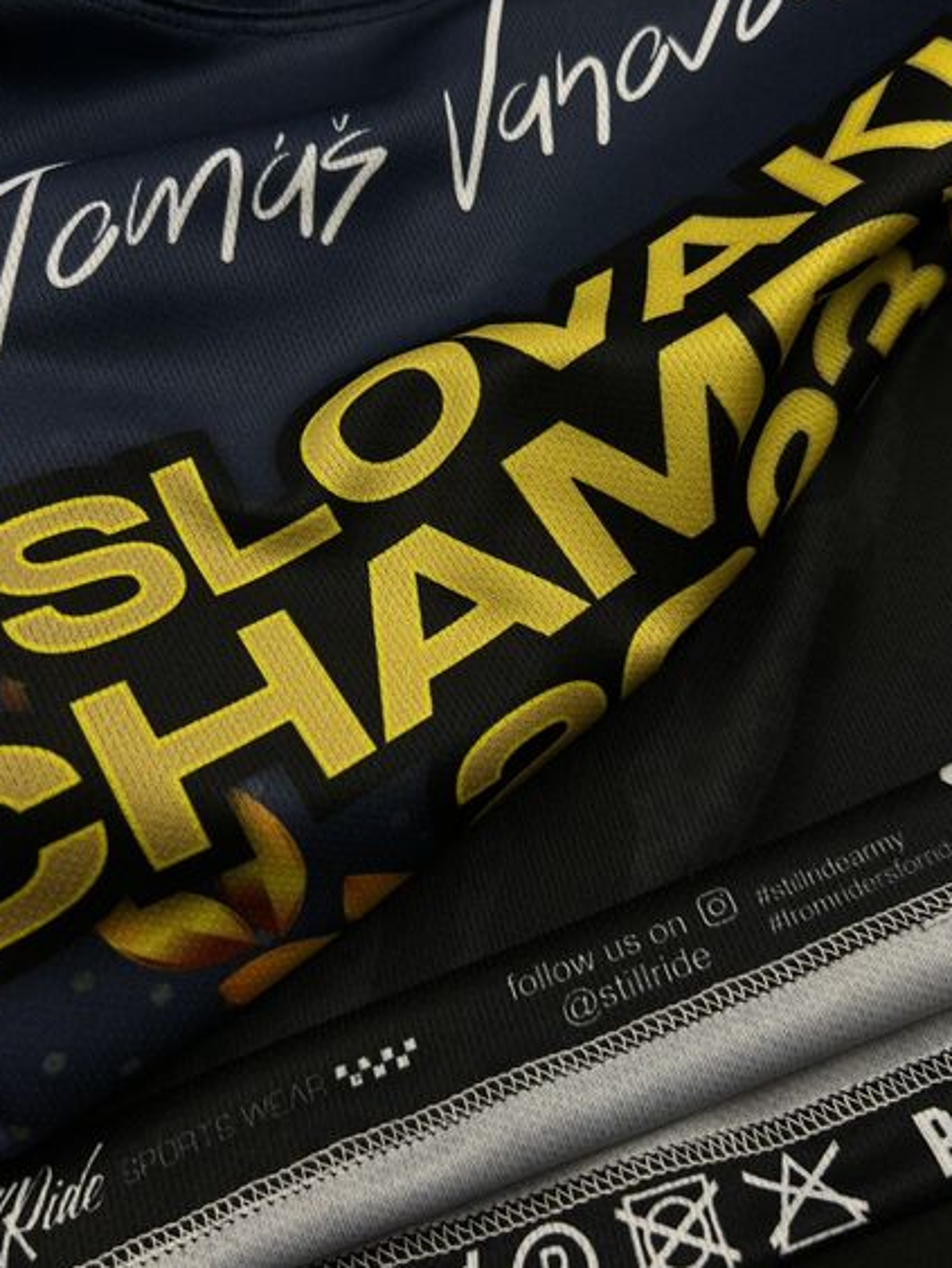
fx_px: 1172
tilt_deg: -67.1
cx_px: 479
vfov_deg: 56.3
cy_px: 503
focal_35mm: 32
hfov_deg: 44.2
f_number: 1.5
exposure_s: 1/100
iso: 40
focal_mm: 5.7
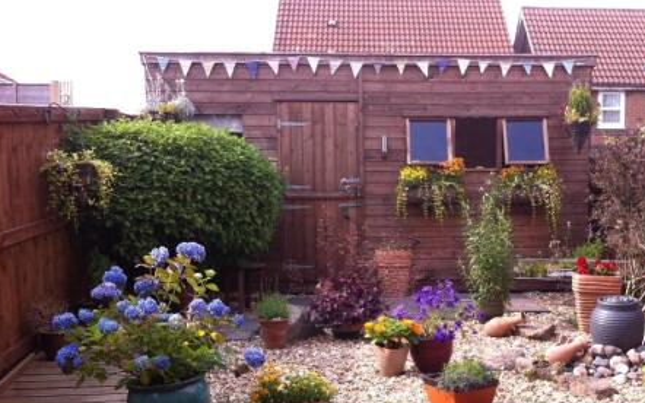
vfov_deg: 26.1
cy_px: 293
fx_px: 861
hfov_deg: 40.7
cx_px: 415
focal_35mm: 49
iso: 80
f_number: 2.8
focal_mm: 3.85
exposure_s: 1/265
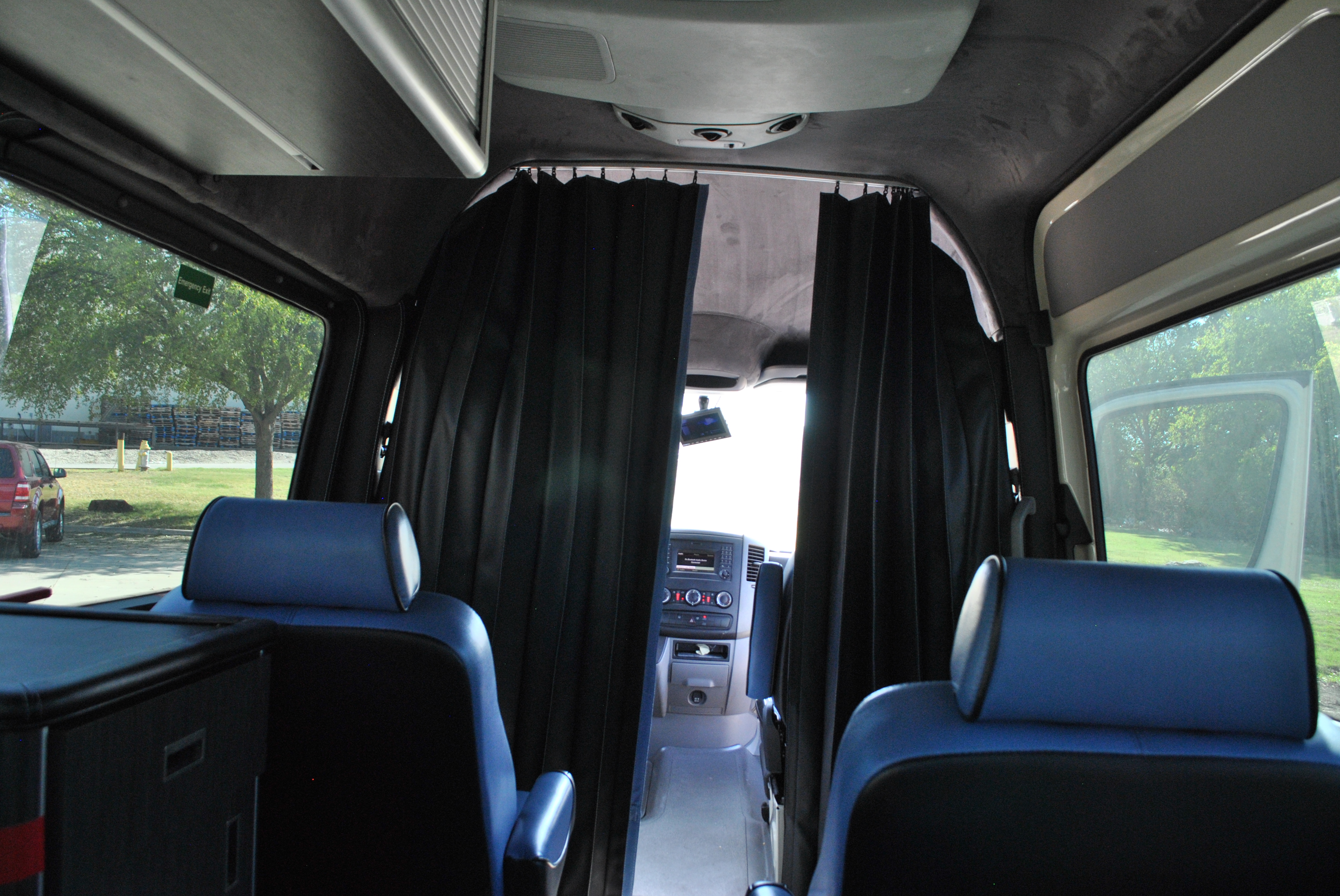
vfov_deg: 48.0
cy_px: 448
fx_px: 1006
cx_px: 670
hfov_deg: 67.3
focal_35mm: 27
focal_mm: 18
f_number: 5.6
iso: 450
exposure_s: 1/60
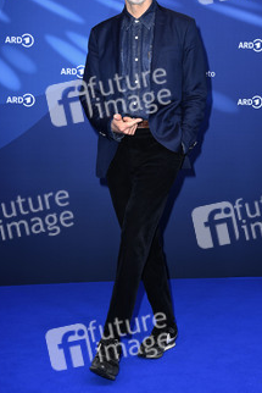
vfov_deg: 26.3
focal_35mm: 77
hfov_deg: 17.7
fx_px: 840
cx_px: 144
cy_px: 159
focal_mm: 62
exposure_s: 1/250
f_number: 5.6
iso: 1250
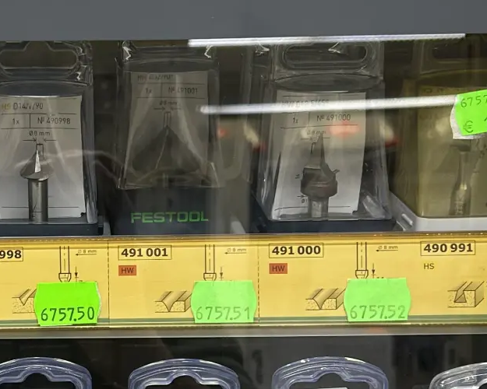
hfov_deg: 23.7
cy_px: 243
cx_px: 40
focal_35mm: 78
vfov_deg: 19.6
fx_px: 1124
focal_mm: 5.7
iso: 125
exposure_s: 1/50
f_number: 1.5
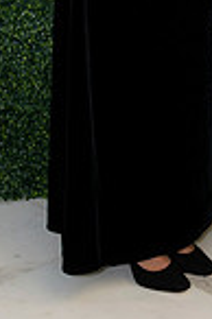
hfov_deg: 11.9
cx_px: 216
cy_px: -140
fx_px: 1009
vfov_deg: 16.6
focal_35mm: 114
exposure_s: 1/160
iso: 400
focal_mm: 37
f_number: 5
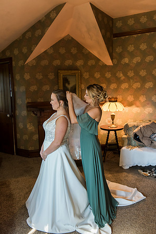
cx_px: 78
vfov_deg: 58.7
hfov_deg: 41.1
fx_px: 208
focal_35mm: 32
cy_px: 117
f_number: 2.8
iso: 1600
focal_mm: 32
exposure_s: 1/320
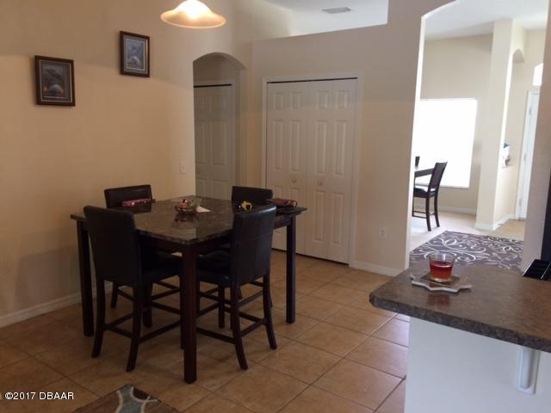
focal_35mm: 29
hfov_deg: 61.7
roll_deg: -0.5
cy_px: 206
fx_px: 462
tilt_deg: -11.4
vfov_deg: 48.2
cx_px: 276
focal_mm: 4.15
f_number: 2.2
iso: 80
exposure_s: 1/30
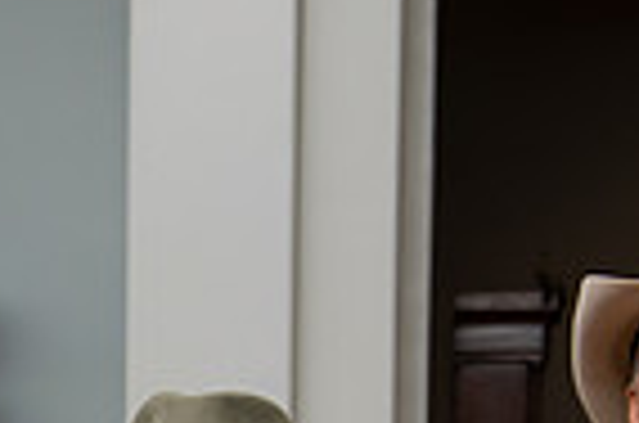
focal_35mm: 174
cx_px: -400
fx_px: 3082
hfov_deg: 11.2
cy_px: 799
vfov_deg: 7.6
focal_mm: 42
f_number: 5.6
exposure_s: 1/200
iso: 3200
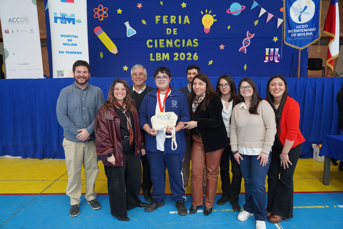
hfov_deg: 73.7
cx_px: 172
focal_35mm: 24
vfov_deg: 53.1
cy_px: 114
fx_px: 229
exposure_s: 1/160
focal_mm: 24
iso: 1000
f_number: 4
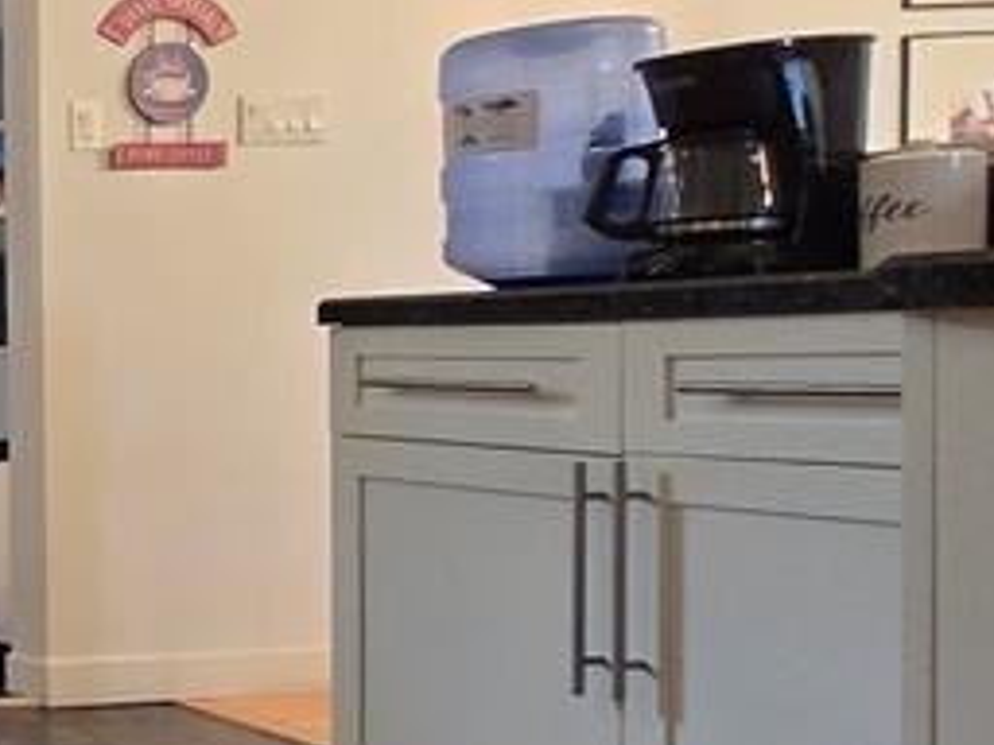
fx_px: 1493
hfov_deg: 22.4
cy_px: 431
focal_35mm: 52
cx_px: -777
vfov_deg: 28.0
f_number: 2.2
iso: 250
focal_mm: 2.2
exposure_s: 1/60
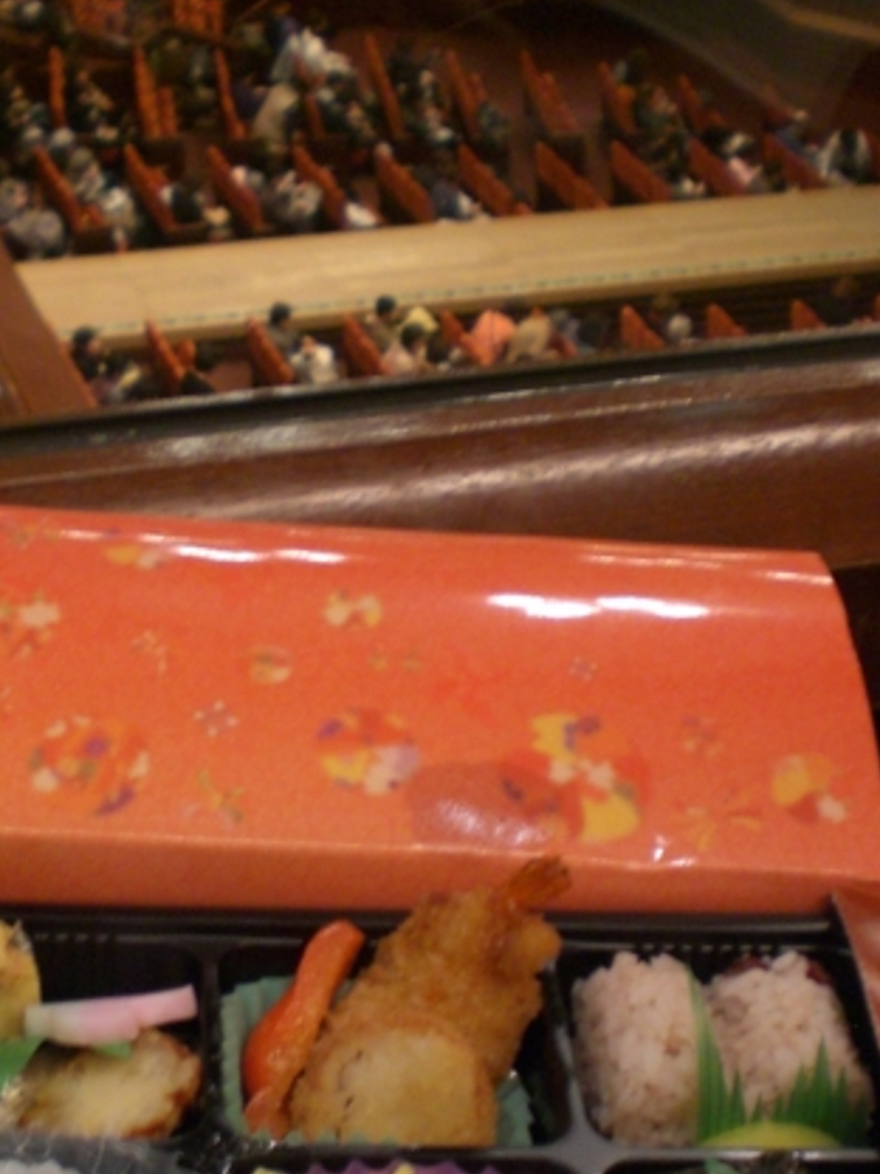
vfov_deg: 26.6
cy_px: 697
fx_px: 2474
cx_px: 257
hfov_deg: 20.1
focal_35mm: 73
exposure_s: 1/13
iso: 200
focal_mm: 6.3
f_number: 3.1
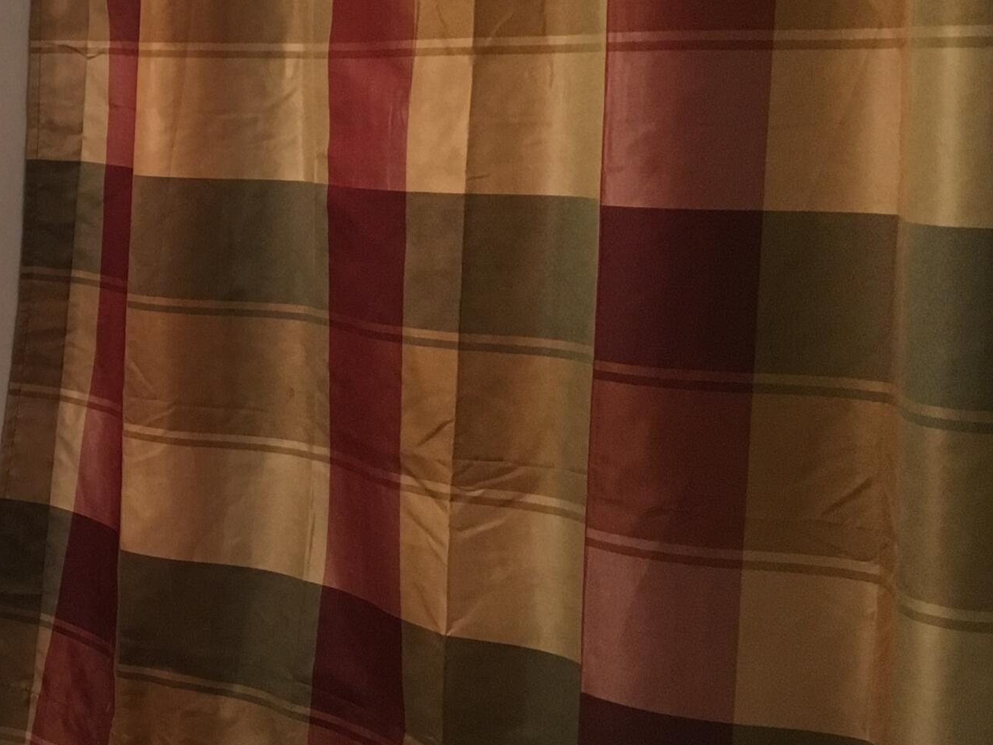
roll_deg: +1.0
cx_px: -183
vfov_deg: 21.3
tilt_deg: -6.7
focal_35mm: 69
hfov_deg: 25.4
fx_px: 1980
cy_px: 295
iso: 200
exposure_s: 1/33
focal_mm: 4.15
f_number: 2.2
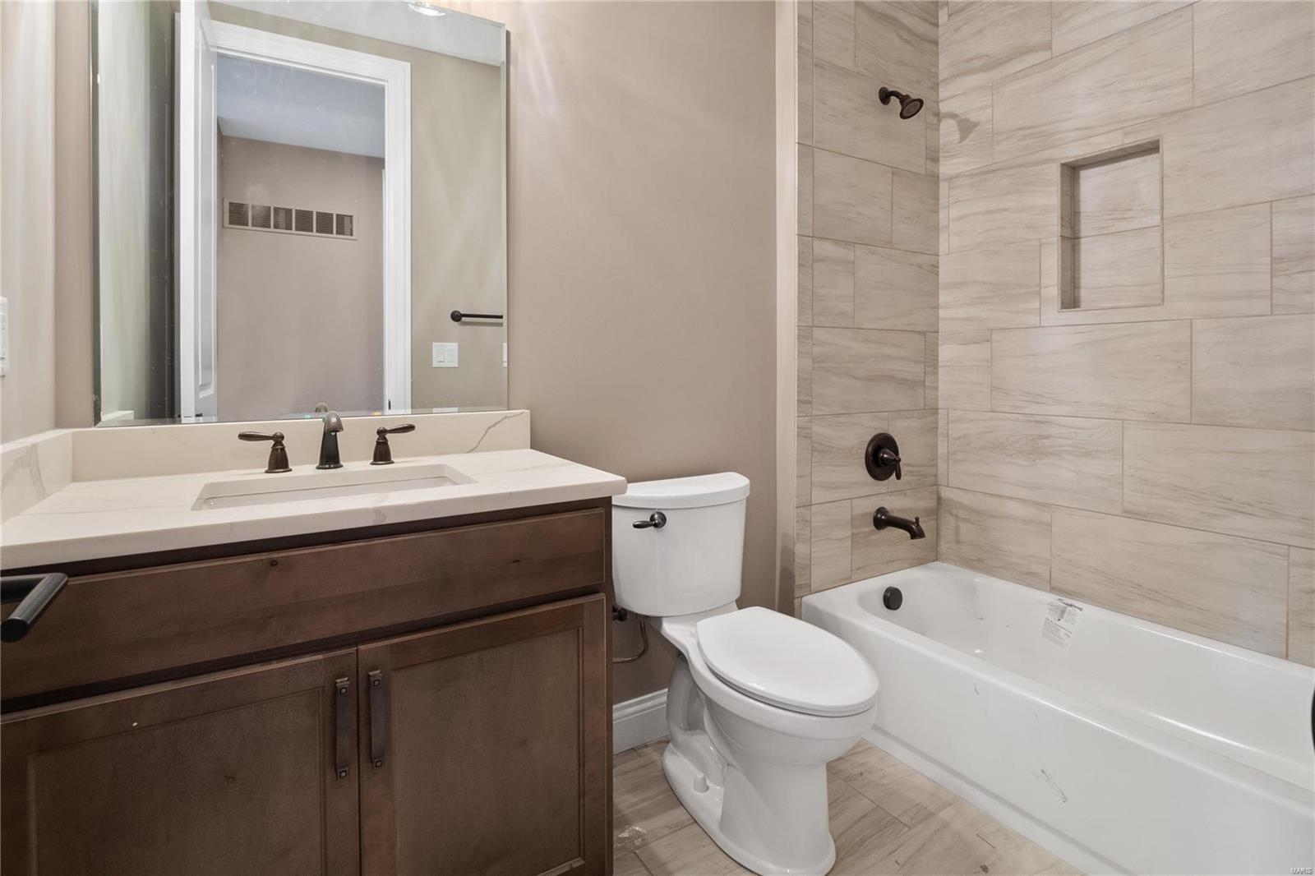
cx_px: 658
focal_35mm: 16
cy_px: 438
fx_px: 584
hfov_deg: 96.7
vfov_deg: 73.7
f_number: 8
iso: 400
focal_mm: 8
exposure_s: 1/3
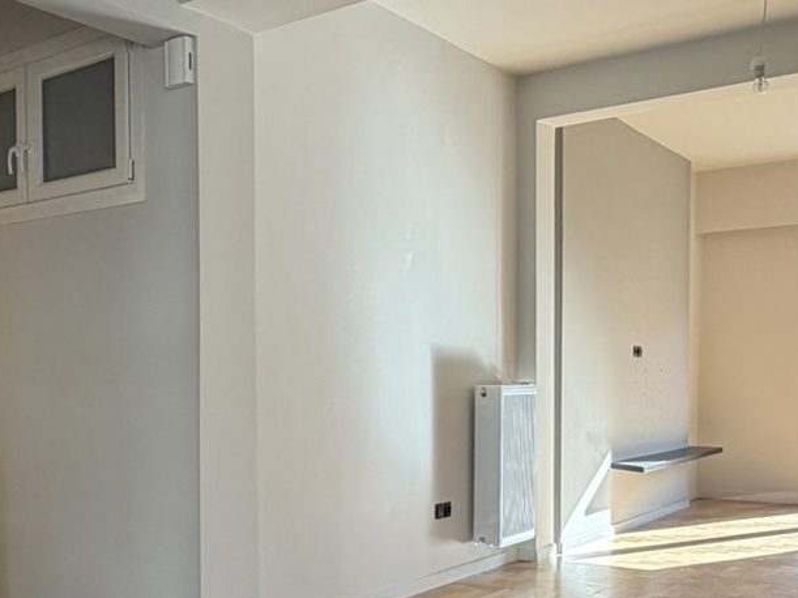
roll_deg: +0.7
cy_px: 418
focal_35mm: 44
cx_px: 168
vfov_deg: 32.5
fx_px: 1014
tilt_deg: -2.6
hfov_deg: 41.3
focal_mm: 2.22
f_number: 2.2
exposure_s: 1/100
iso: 125
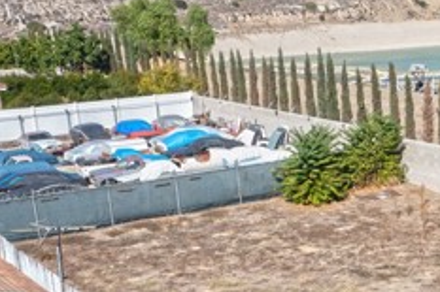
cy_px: 243
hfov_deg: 23.8
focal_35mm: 77
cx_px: 540
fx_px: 940
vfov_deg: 17.5
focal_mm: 10.26
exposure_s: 1/320
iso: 100
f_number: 5.6
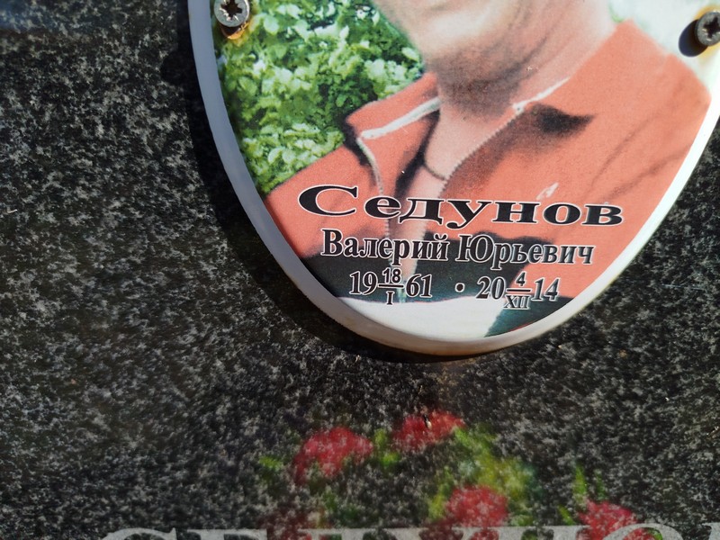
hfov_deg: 71.6
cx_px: 360
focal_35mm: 24
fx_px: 499
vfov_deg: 56.8
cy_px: 270
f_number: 1.7
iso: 50
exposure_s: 1/827
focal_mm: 5.31
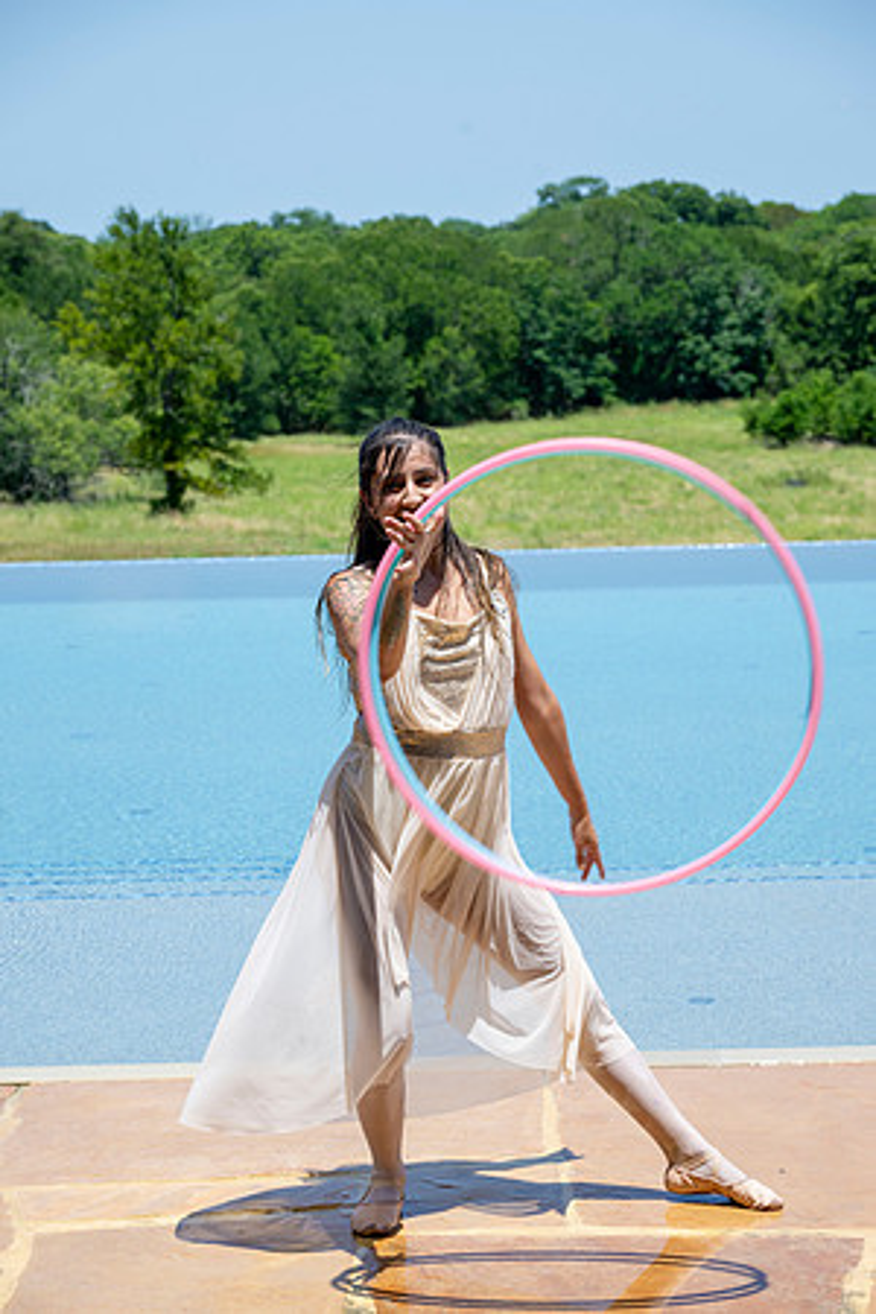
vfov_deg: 25.7
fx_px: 2883
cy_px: 657
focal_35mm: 79
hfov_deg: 17.3
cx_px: 438
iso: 125
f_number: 7.1
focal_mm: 79
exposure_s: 1/320
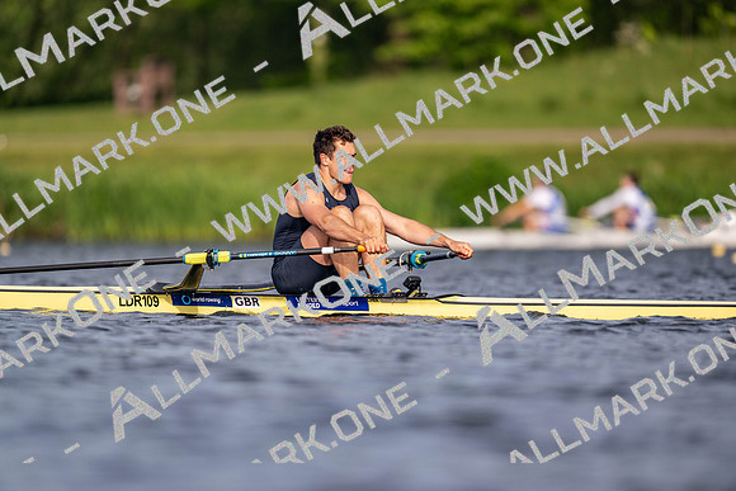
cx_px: 368
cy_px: 246
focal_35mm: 600
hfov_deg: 3.4
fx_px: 12269
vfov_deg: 2.3
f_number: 4
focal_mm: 600
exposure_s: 1/2500
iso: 320
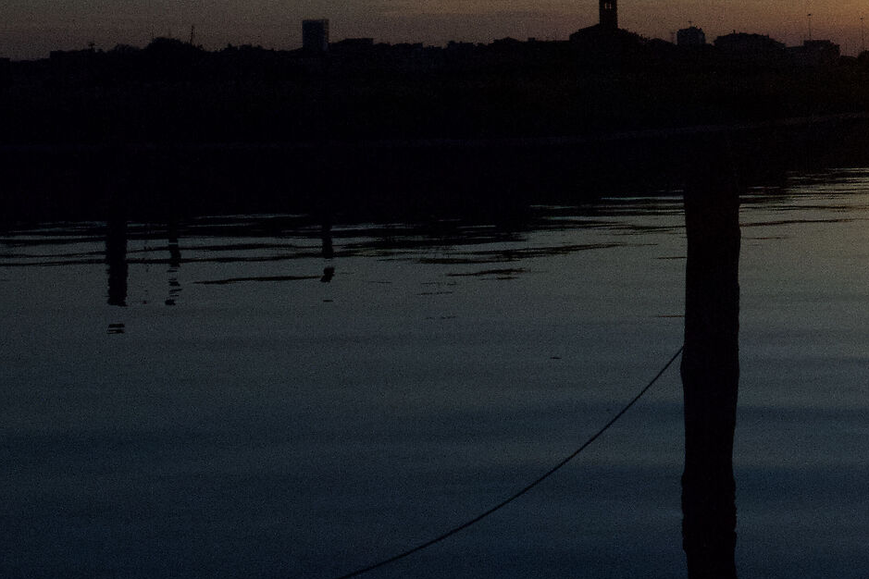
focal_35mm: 92
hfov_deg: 21.7
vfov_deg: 14.6
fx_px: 2221
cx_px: 747
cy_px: -8
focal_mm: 24
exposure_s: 1/100
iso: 6400
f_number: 22
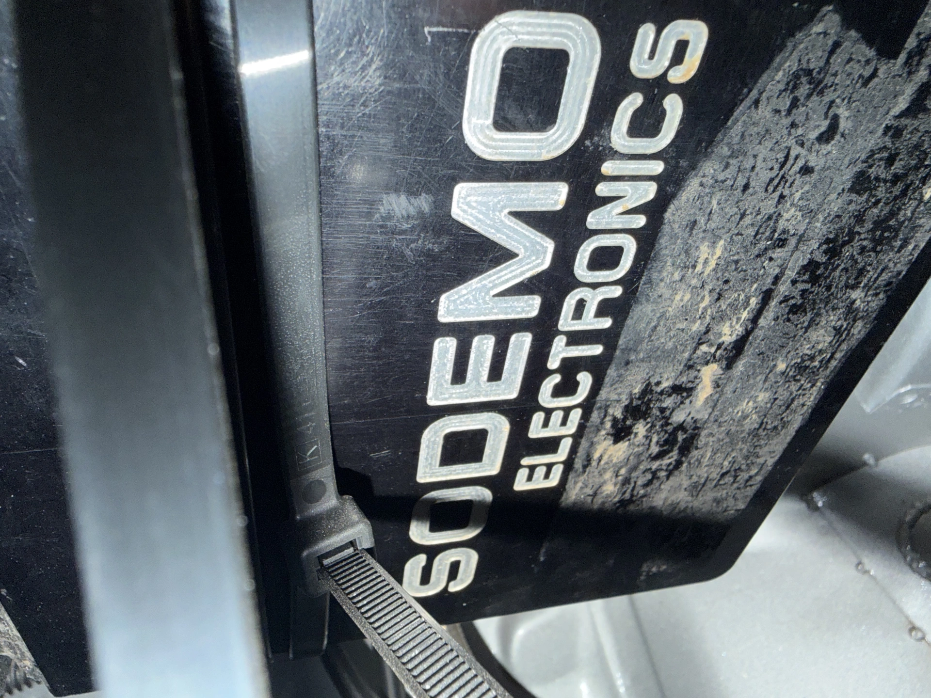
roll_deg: +15.0
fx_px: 645
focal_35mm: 24
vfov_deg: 56.8
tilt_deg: +23.8
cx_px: 466
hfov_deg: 71.6
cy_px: 349
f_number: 2.2
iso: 50
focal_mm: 2.22
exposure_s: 1/50
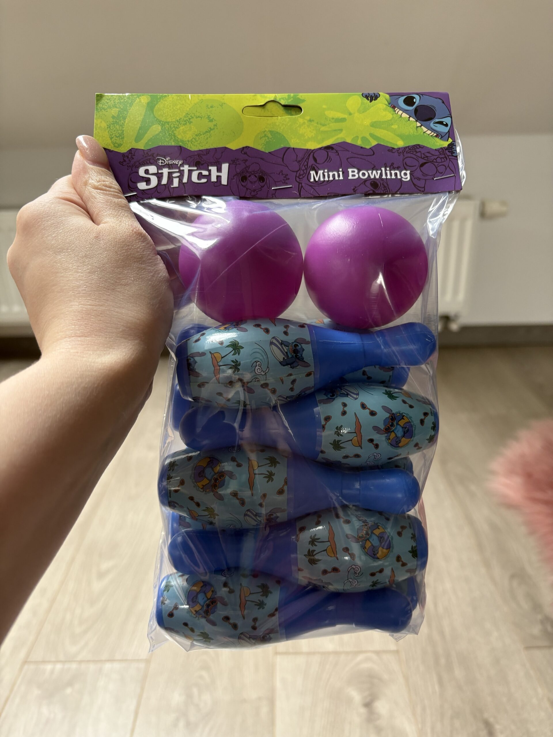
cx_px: 276
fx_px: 554
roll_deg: +1.2
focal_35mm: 26
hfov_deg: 53.1
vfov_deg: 67.3
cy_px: 368
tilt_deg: -22.3
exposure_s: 1/60
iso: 125
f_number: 1.6
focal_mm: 5.96
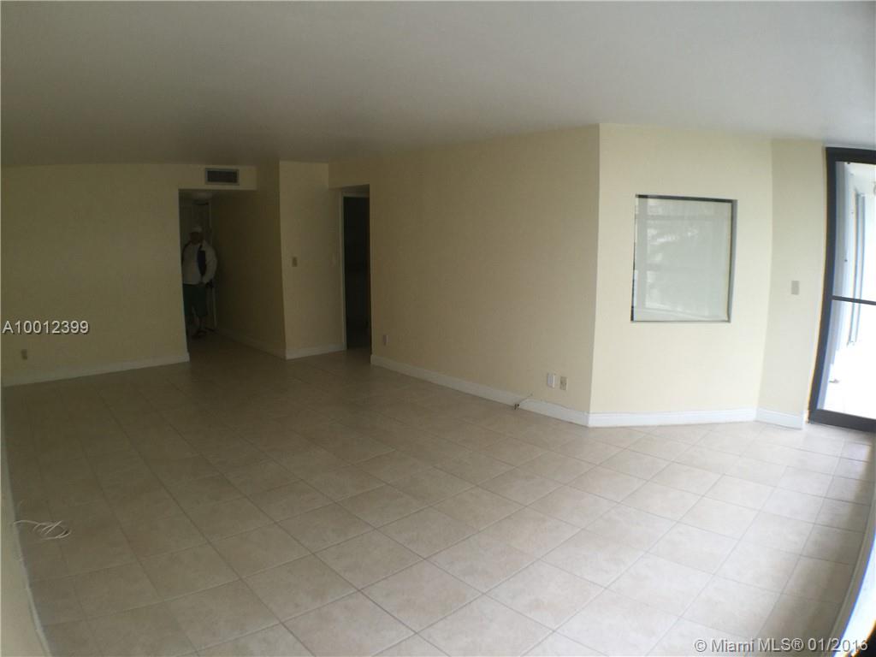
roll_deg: -1.1
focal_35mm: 29
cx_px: 438
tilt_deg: -8.9
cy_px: 328
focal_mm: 4.15
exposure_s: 1/15
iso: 64
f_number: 2.2
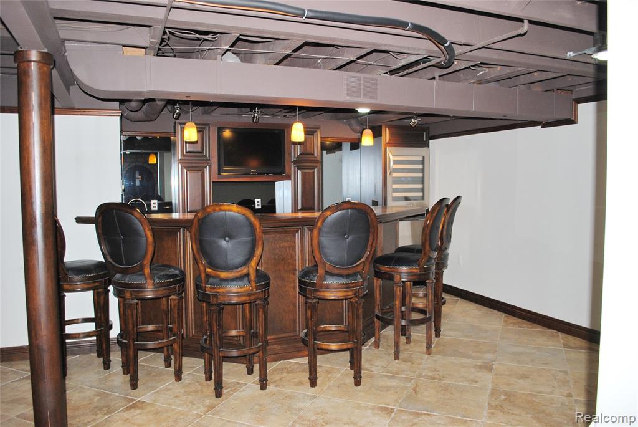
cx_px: 319
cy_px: 214
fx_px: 479
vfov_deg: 48.0
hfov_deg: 67.3
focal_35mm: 27
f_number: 3.5
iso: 200
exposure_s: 1/60
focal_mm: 18
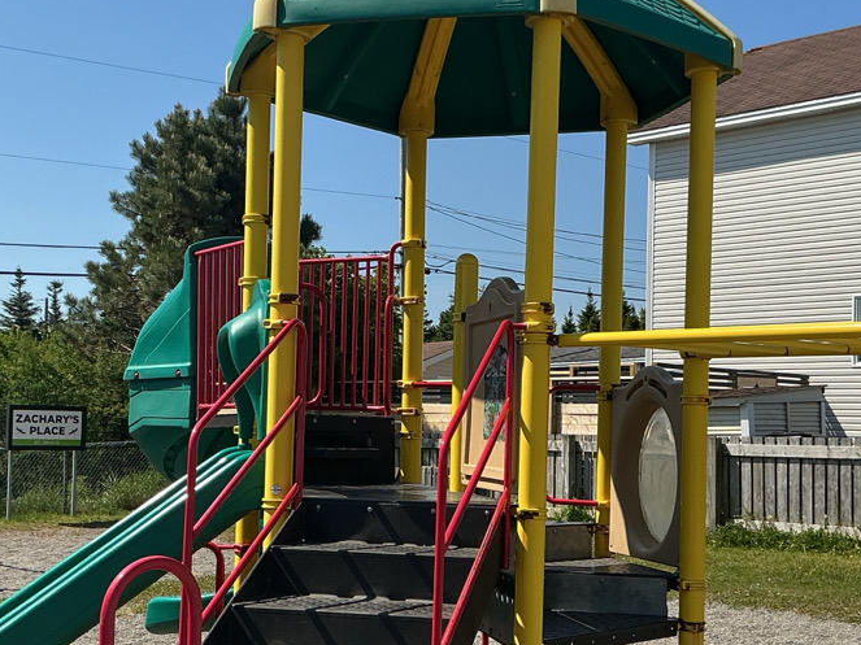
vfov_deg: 26.1
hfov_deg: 34.3
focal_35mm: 56
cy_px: 367
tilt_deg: +3.7
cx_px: 462
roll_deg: -0.4
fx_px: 1393
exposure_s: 1/2141
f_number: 1.8
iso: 25
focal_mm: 3
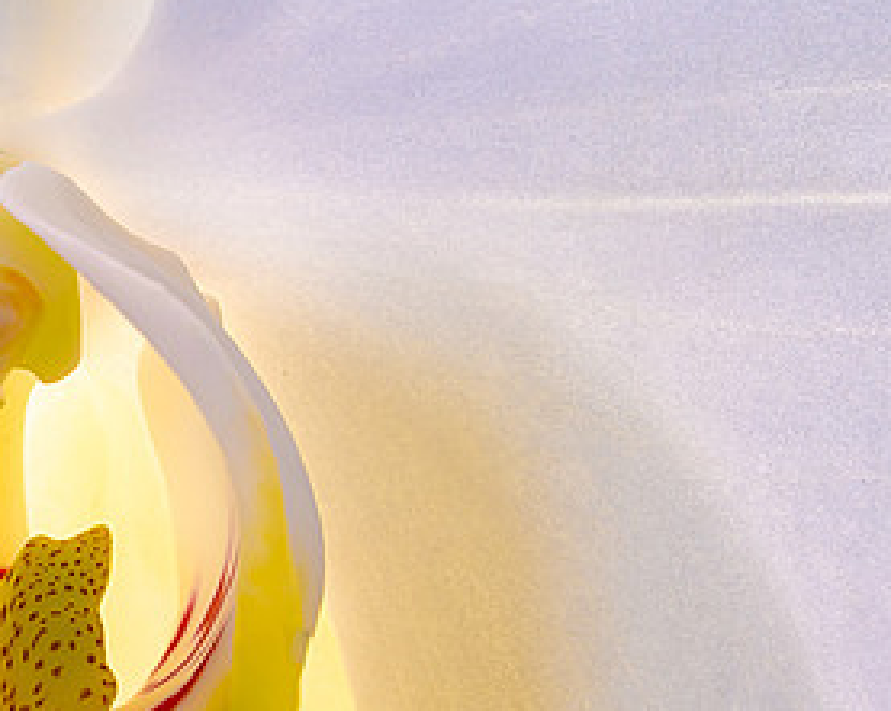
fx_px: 4663
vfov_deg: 8.7
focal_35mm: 177
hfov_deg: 10.8
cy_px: 614
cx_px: 6
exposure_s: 1.6
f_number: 20
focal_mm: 90
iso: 250
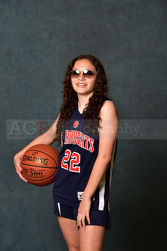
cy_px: 126
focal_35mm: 122
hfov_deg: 11.2
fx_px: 848
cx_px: 84
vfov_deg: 16.8
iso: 200
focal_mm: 122
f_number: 4.5
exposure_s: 1/200
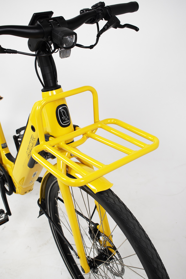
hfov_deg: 34.2
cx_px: 93
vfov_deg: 49.6
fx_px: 302
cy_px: 140
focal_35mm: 39
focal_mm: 26
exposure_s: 1/125
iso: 250
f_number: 5.6
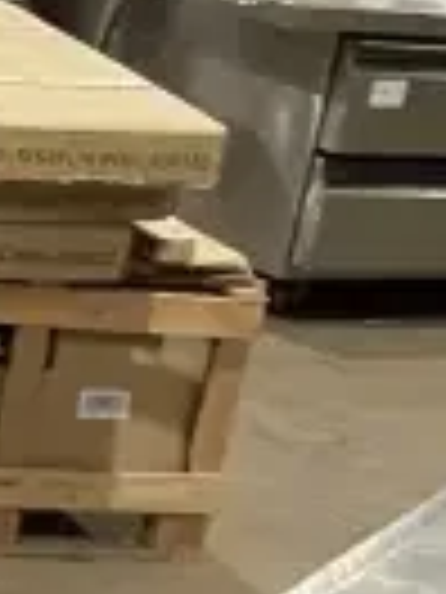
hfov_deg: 8.9
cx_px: -315
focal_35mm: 160
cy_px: 1708
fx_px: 2749
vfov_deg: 9.8
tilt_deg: -37.2
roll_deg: -7.7
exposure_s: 1/60
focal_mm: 4.2
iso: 200
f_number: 1.6
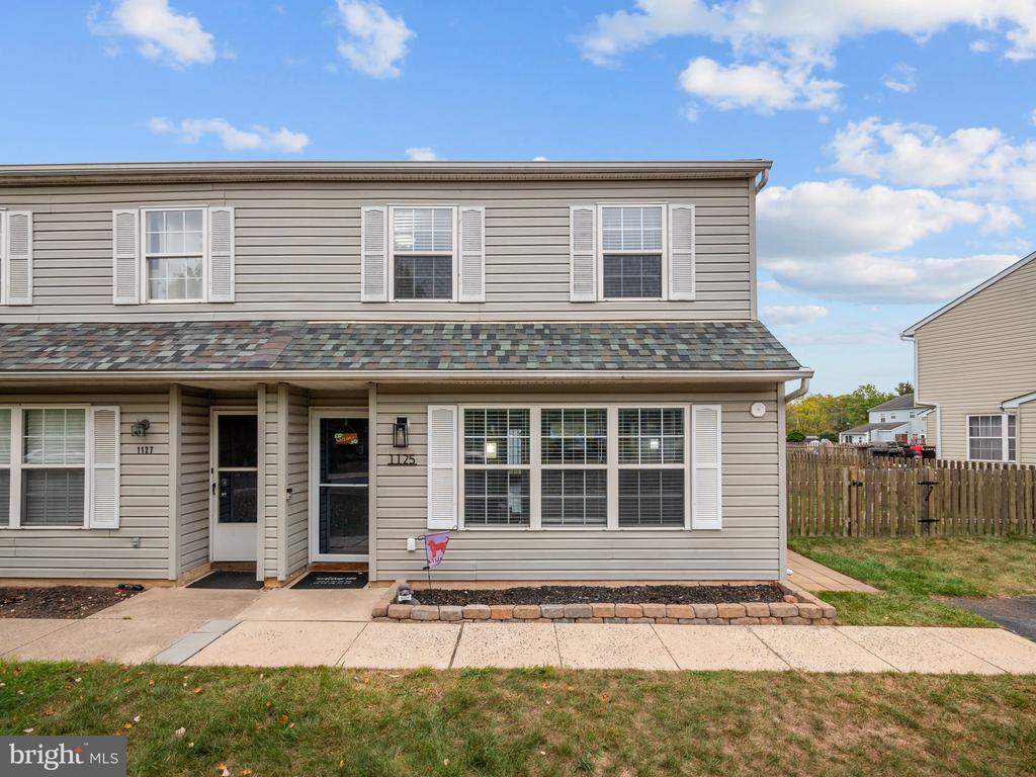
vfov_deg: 85.7
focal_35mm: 14
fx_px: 419
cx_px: 518
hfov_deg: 102.1
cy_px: 388
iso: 200
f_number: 4.5
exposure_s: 1/160
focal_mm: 7
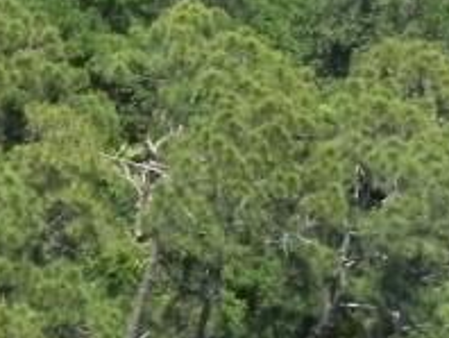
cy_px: -529
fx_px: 2480
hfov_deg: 9.5
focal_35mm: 191
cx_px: -501
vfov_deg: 7.2
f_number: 6.3
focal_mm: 6.6
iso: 160
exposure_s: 1/370
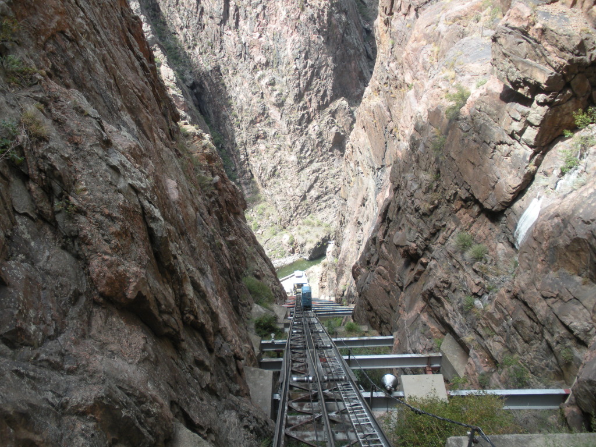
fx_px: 620
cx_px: 298
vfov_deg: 39.7
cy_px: 224
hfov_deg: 51.4
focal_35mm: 36
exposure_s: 1/130
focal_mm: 6.3
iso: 64
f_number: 3.5
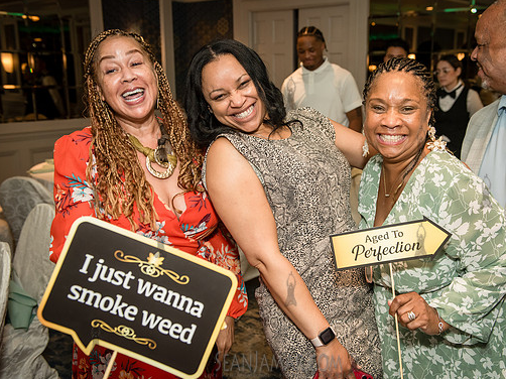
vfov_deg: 38.6
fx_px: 541
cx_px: 297
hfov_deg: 49.9
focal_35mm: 37
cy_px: 191
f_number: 3.5
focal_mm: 32
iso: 1600
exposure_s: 1/200
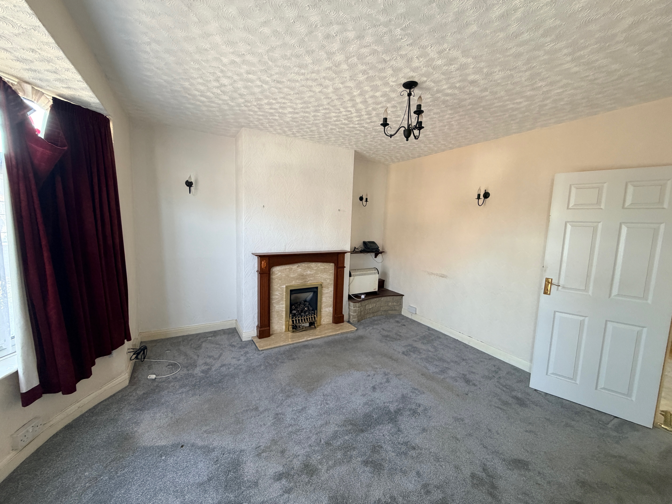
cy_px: 252
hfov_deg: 102.1
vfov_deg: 85.7
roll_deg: -2.2
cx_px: 336
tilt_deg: -6.0
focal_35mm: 14
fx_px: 272
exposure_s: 1/84
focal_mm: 2.22
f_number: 2.2
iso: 320
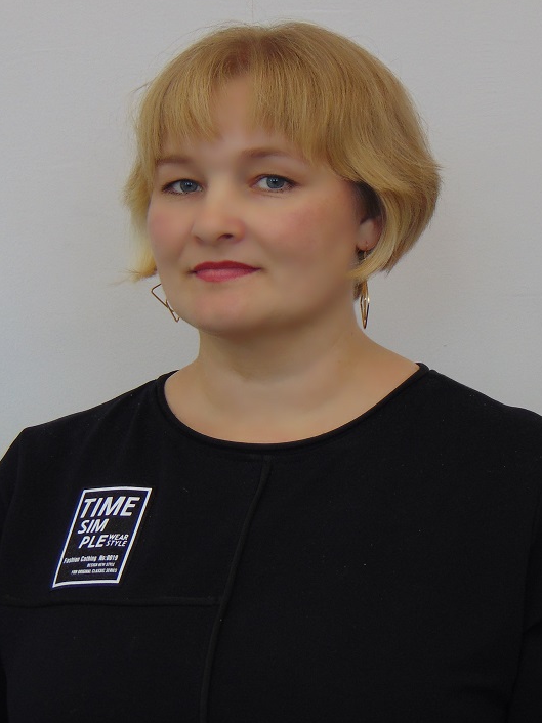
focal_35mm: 68
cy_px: 355
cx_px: 274
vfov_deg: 28.6
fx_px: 1420
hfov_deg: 21.6
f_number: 3.6
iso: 80
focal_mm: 10.8
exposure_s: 1/30
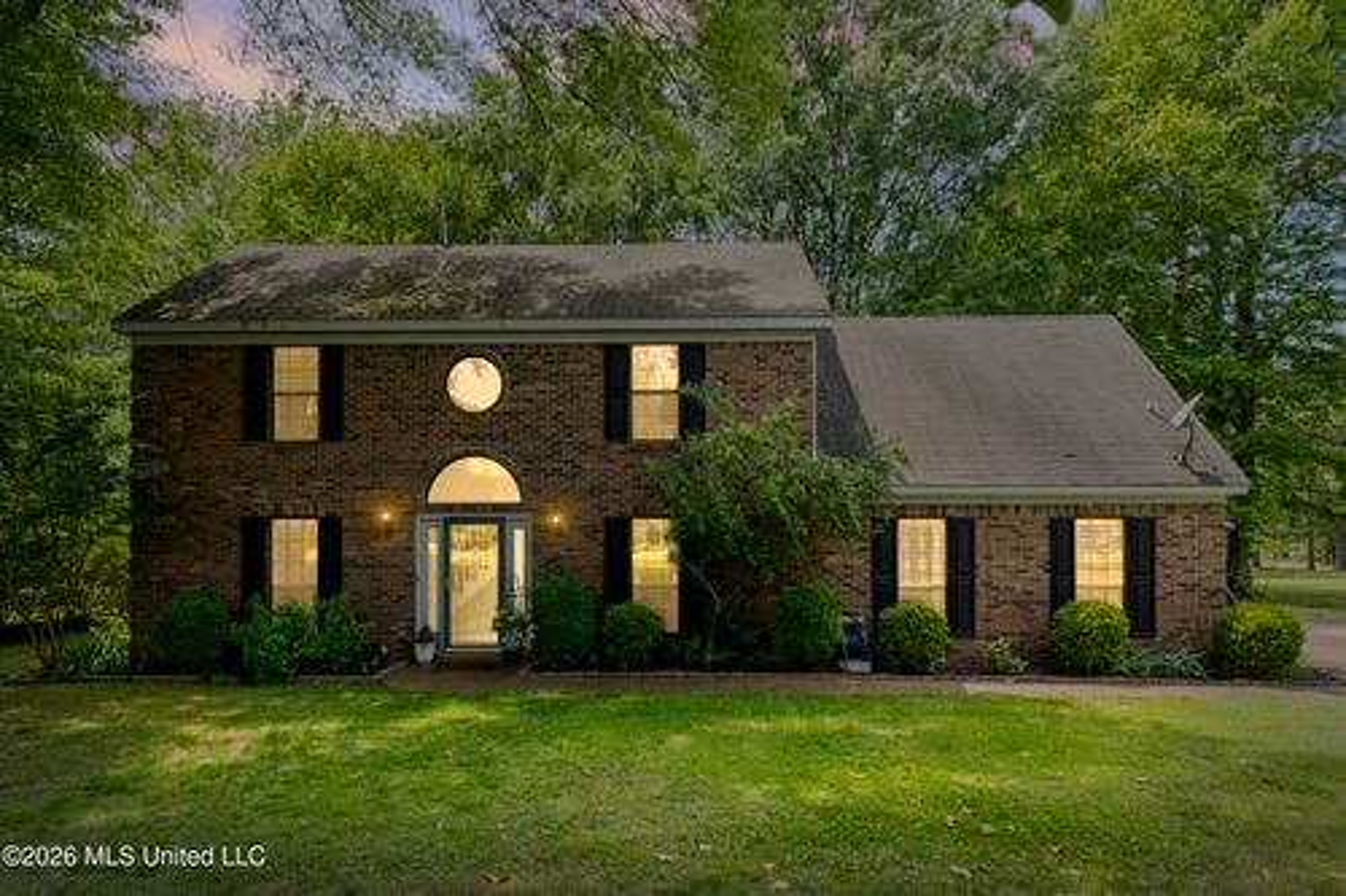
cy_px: 448
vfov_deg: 55.1
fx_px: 860
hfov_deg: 76.1
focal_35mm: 23
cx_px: 673
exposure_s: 1/100
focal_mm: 23
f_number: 9
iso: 800
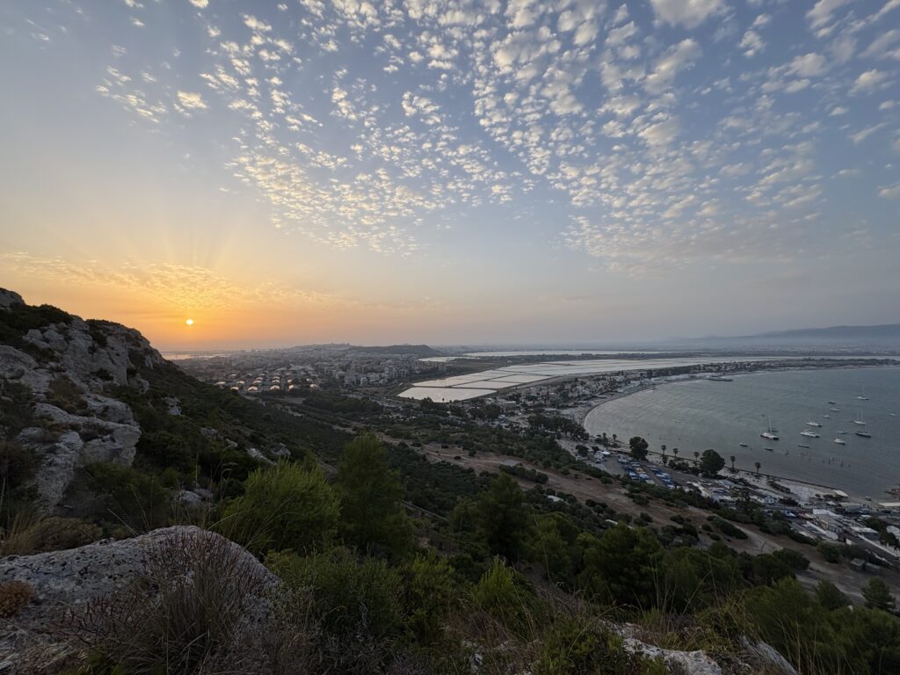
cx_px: 450
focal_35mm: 14
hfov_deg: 102.1
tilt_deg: +1.1
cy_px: 338
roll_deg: +0.6
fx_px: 364
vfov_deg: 85.7
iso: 40
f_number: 2.2
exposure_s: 1/664
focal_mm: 2.22
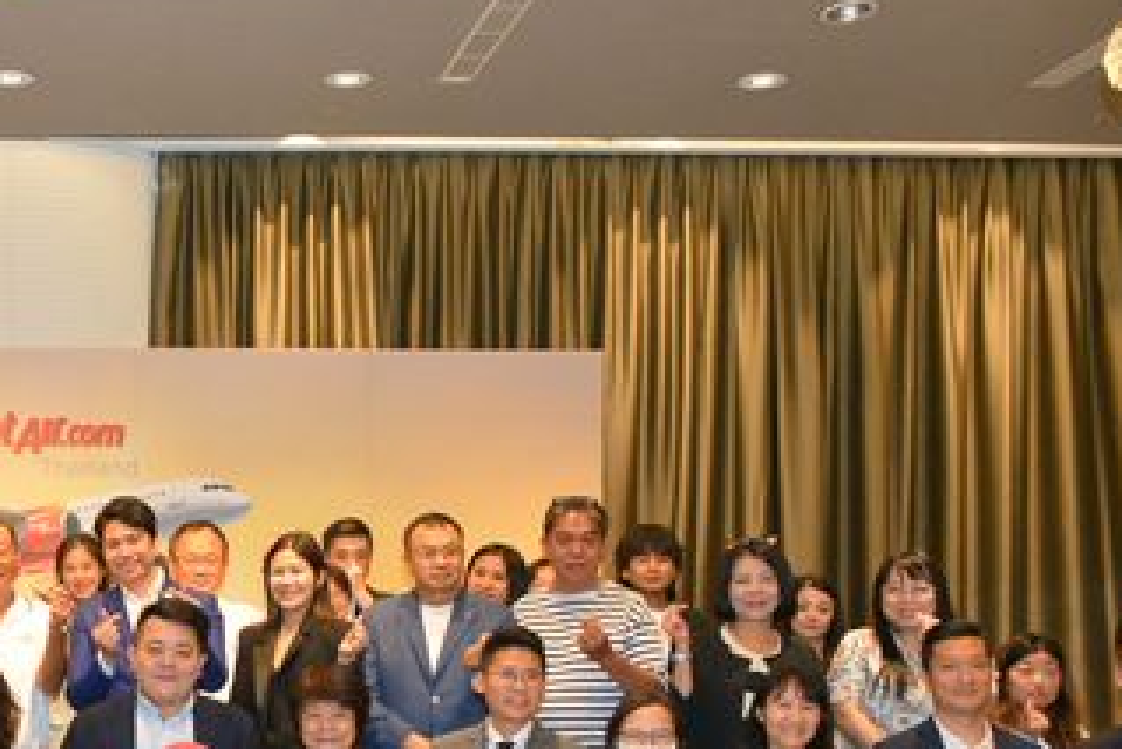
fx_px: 1902
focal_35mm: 61
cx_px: 21
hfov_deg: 30.7
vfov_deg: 21.9
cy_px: 638
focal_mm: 18
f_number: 5.6
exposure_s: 1/125
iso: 2000
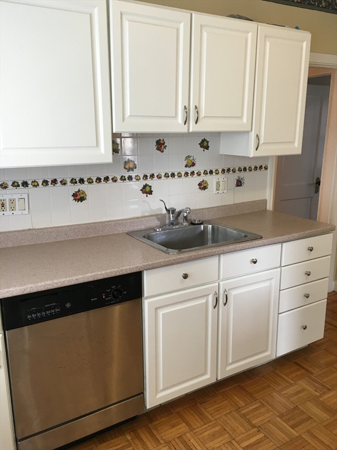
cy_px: 225
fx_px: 376
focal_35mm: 29
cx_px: 168
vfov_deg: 61.7
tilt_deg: -14.8
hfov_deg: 48.2
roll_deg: +0.1
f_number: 2.2
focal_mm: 4.15
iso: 80
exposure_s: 1/30
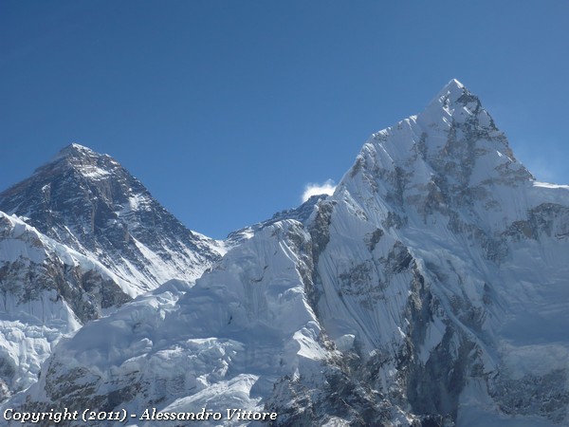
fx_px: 986
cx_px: 284
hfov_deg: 32.2
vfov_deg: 24.4
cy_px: 214
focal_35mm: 60
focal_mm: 9.9
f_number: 10
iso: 100
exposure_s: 1/320
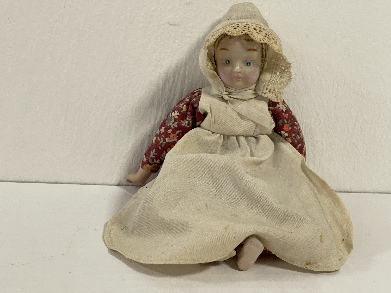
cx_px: 196
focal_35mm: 64
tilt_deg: -16.5
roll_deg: -5.8
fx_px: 723
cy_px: 146
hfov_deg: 30.3
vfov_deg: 22.9
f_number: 2.2
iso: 160
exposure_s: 1/50
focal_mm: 7.5
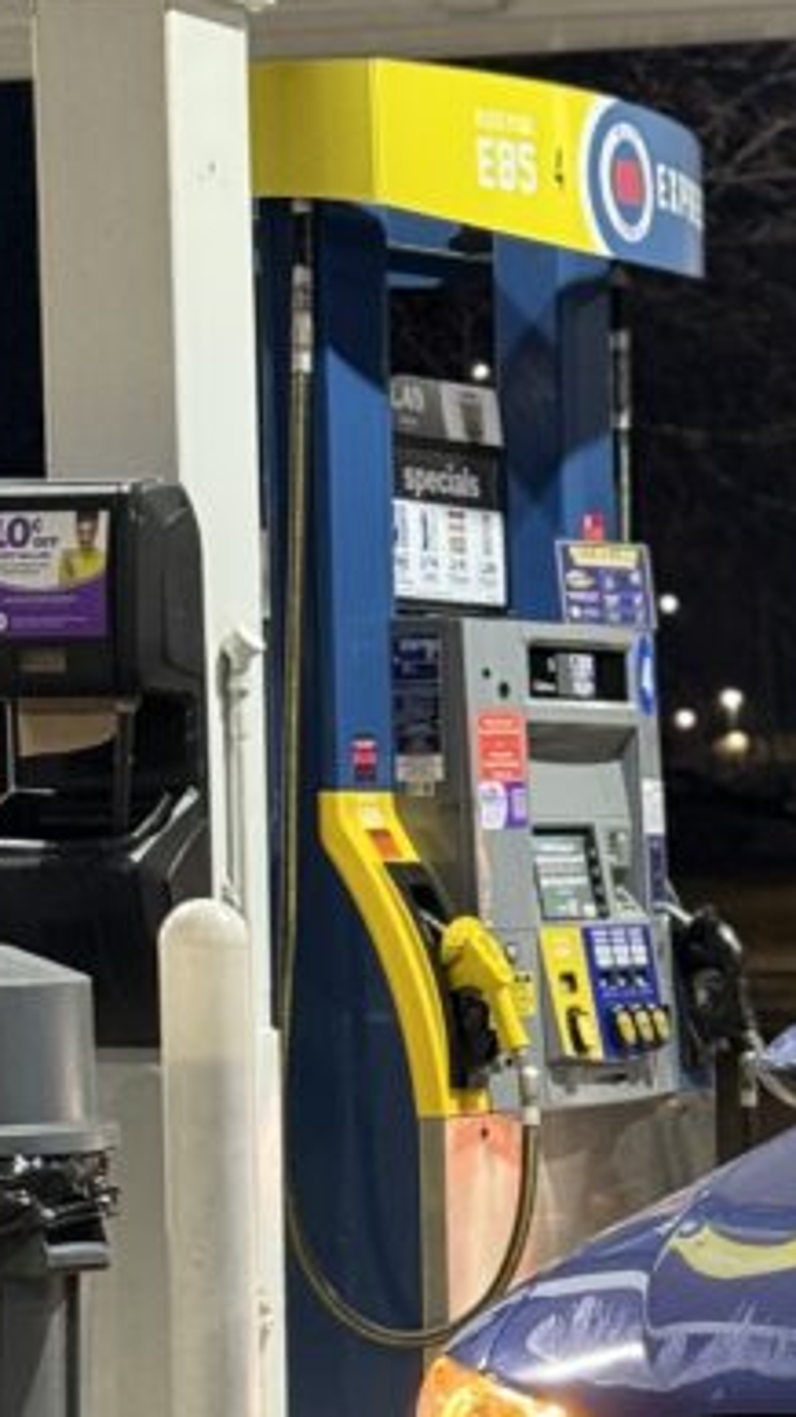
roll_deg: +0.1
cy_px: 1242
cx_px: 1238
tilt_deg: -3.4
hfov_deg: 8.6
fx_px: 5183
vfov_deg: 15.4
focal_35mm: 138
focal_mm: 6.76
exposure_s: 1/40
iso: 250
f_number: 1.78
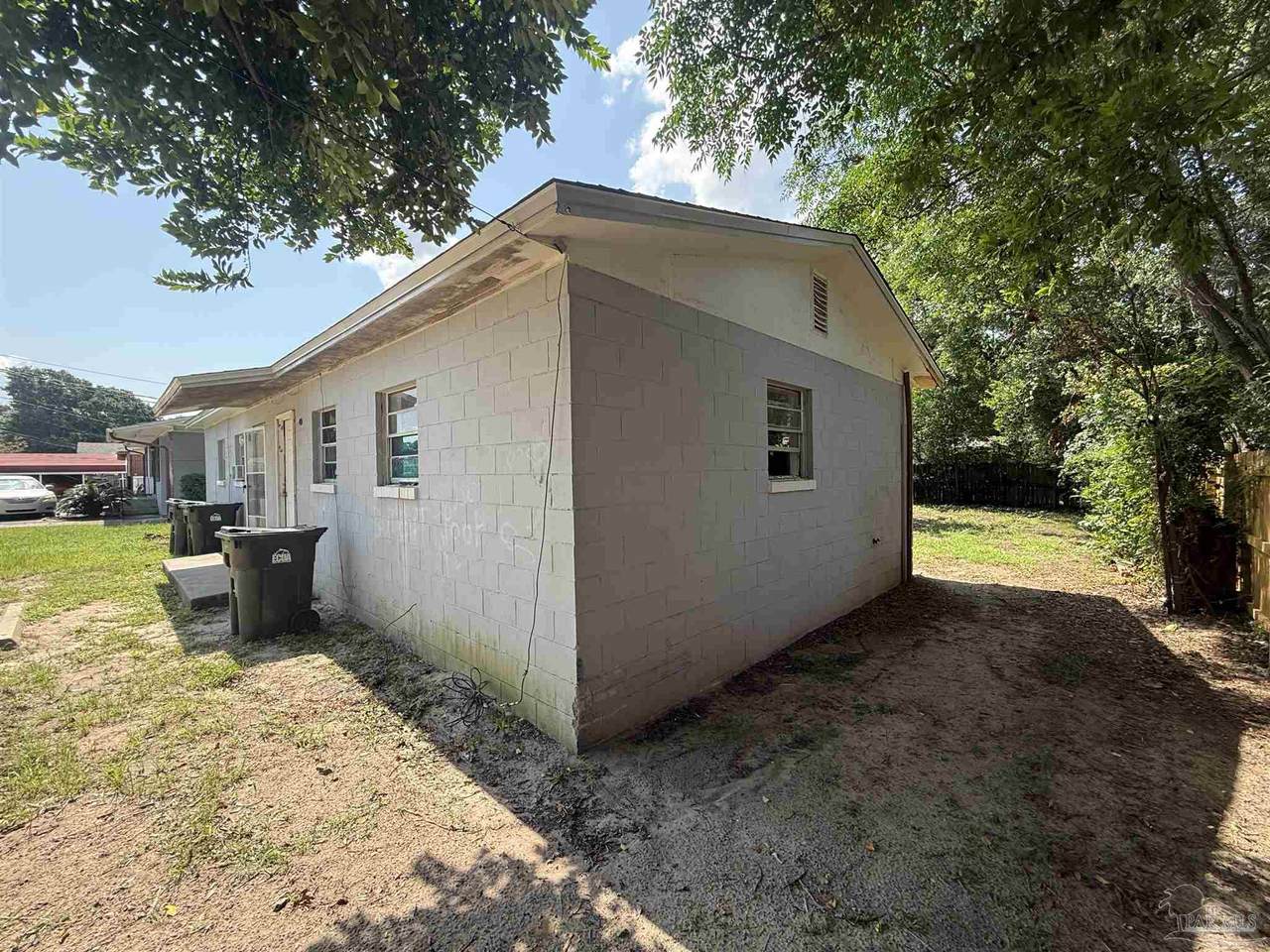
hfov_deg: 102.1
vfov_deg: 85.7
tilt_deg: -0.1
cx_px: 635
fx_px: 514
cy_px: 476
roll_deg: +0.6
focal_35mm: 14
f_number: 2.2
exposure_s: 1/395
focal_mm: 2.22
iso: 50
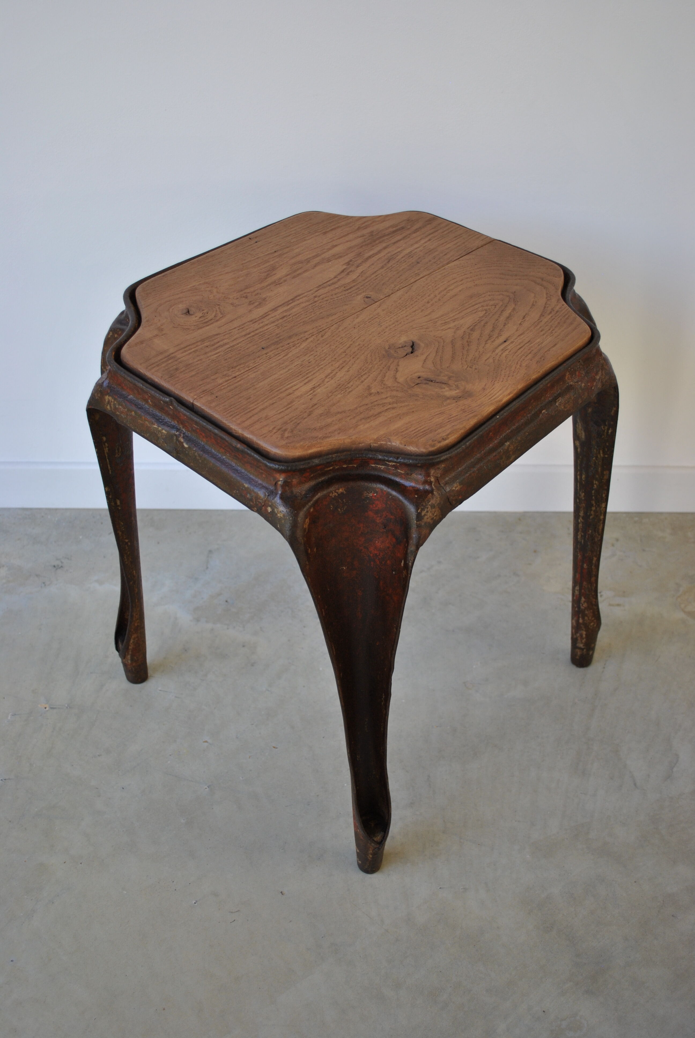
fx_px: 1039
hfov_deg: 37.0
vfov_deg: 53.1
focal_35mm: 36
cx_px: 348
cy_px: 519
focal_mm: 24
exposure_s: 1/80
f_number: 4.5
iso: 200
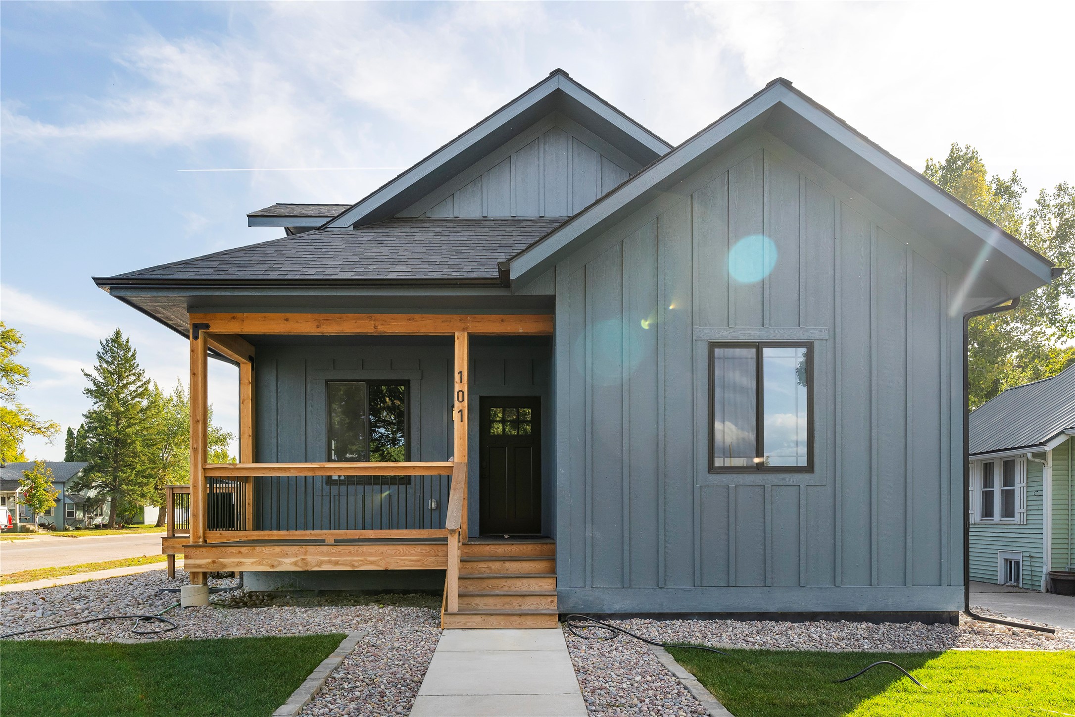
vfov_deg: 53.1
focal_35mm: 24
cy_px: 358
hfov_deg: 73.7
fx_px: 717
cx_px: 538
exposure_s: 1/320
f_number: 6.3
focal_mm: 24
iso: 640
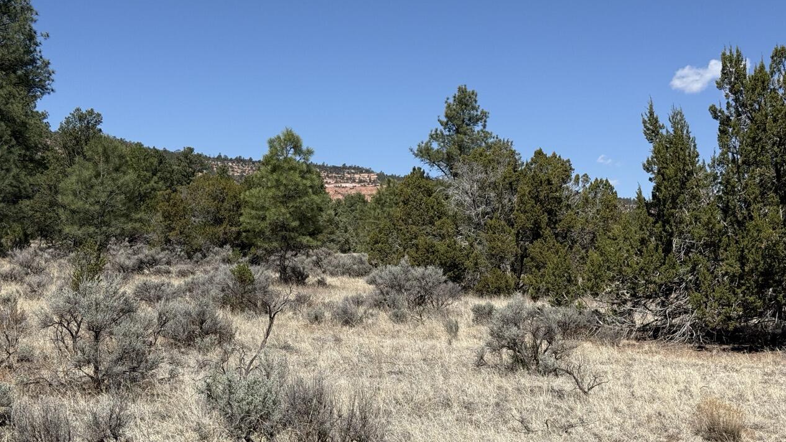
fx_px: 1104
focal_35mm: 53
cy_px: 255
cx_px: 398
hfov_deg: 39.2
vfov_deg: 22.6
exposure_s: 1/6024
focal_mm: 6.76
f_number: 1.78
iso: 64
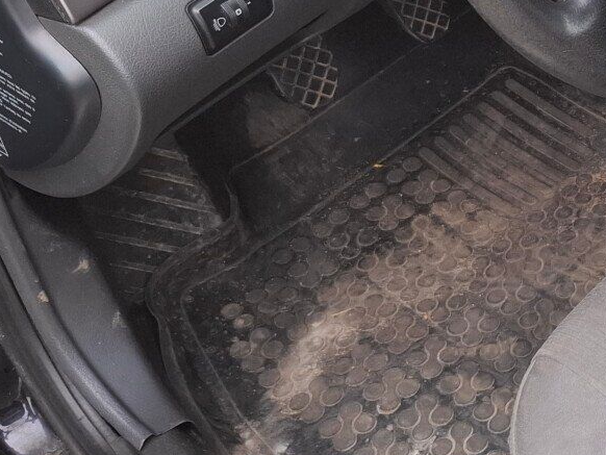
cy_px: -57
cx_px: 760
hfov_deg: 22.9
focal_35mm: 77
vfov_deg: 18.4
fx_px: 1349
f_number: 1.8
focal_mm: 5.54
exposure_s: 1/100
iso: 200
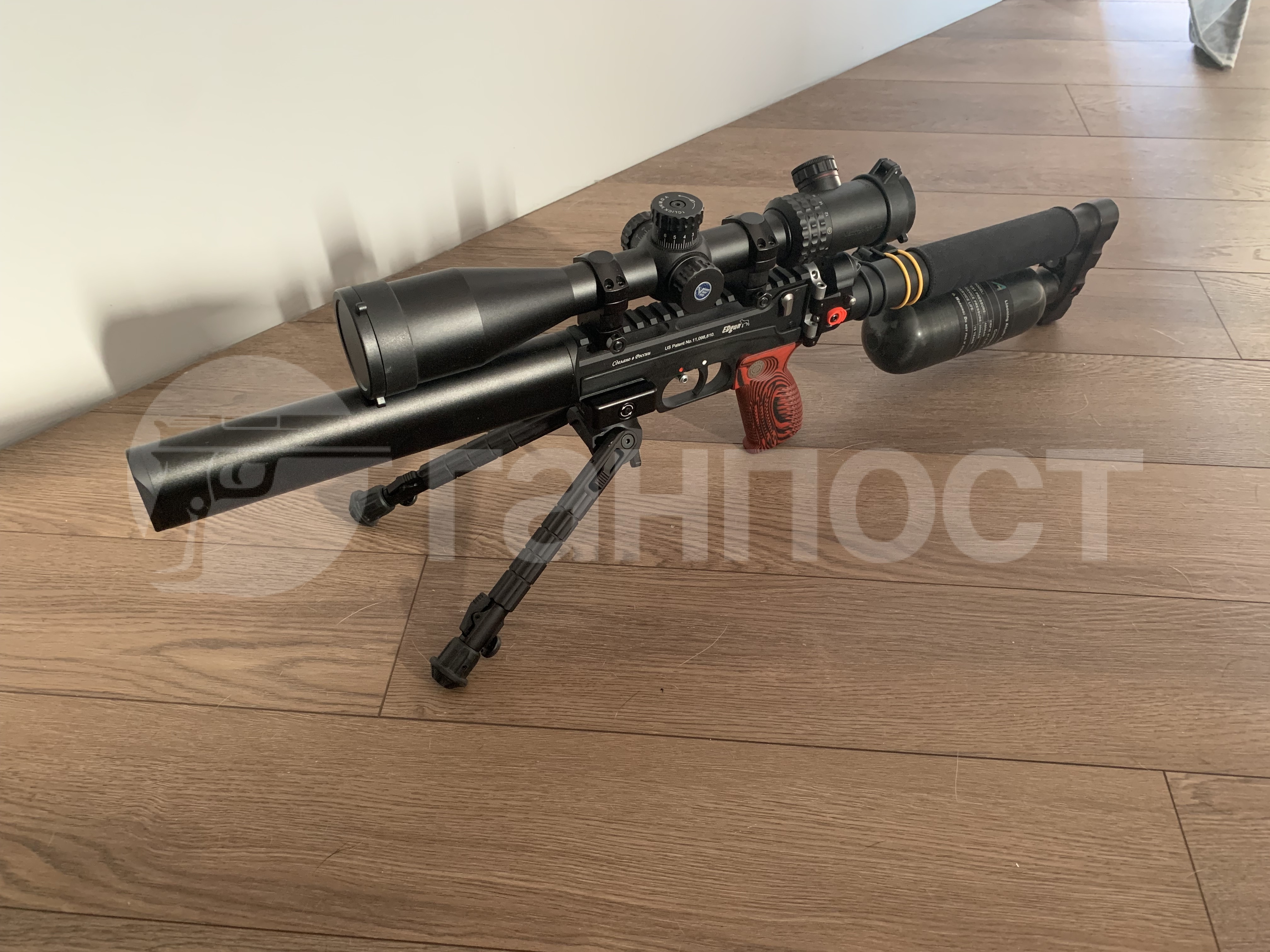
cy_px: 476
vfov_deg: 53.1
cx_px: 635
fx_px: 954
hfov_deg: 67.3
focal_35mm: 26
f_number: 1.8
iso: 400
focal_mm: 4.25
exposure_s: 1/36
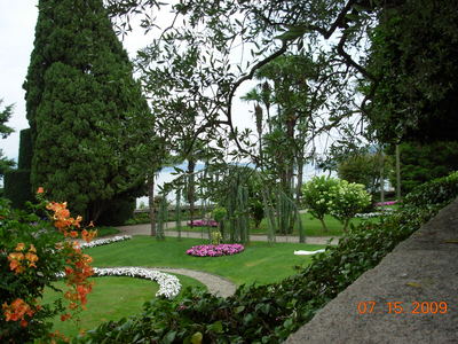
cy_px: 172
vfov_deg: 37.7
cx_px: 229
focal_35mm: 38
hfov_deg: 49.0
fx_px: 503
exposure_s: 1/527
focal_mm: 6.3
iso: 50
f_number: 2.9
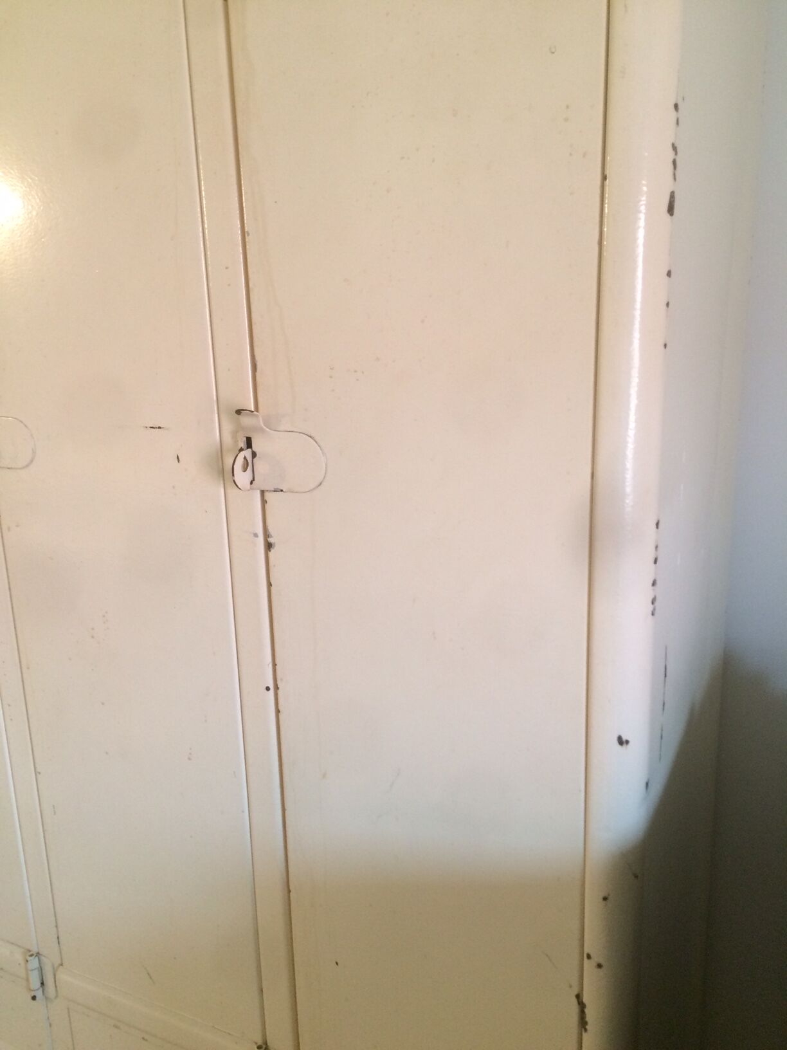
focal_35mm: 29
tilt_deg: -15.3
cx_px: 394
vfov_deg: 61.7
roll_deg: +2.8
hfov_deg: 48.2
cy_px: 525
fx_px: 879
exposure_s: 1/33
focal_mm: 4.15
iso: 160
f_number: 2.2
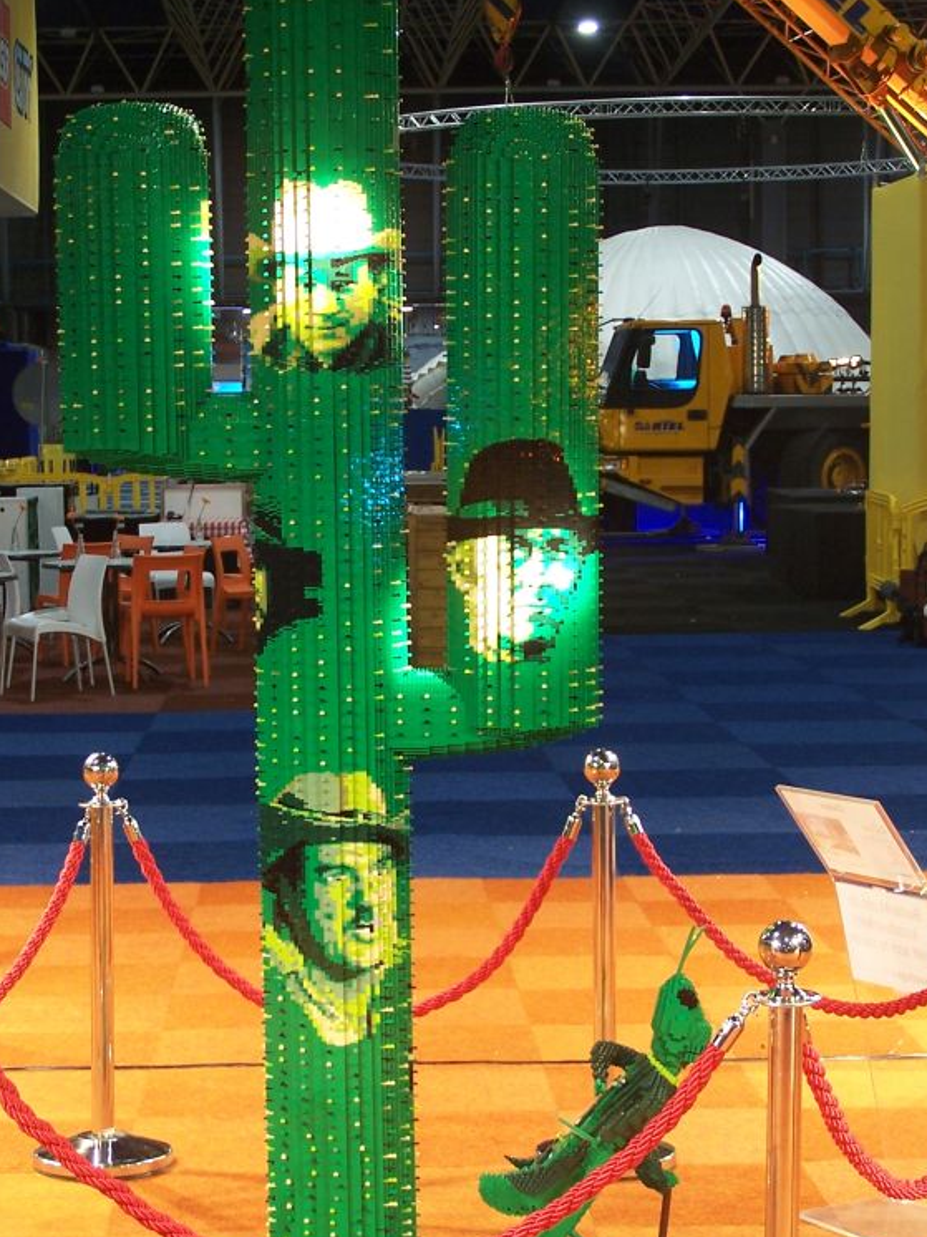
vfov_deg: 24.1
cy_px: 595
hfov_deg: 18.2
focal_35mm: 81
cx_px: 357
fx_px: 2894
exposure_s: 1/3
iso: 80
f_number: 3.1
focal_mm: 9.8
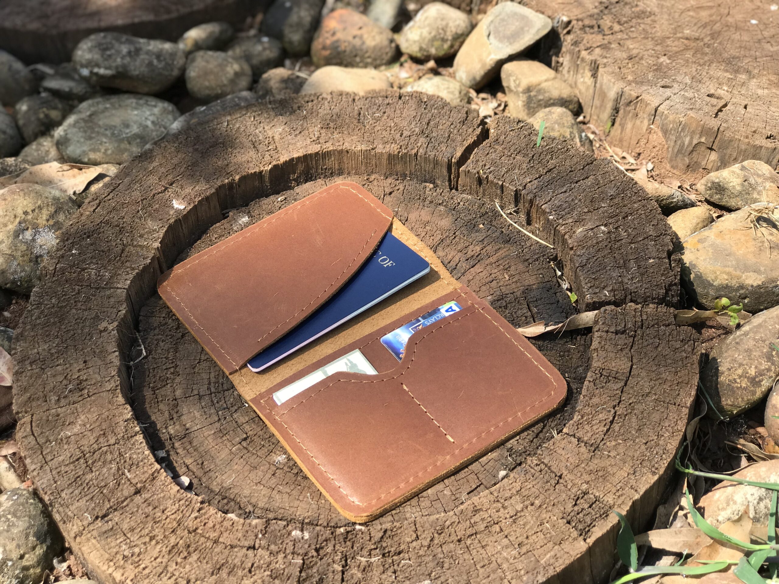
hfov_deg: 33.8
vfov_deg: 25.7
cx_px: 390
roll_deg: +1.1
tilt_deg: -43.6
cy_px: 292
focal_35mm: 57
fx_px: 1283
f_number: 2.8
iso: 20
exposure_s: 1/212
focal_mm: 6.6
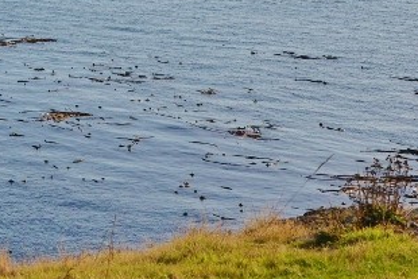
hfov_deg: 12.9
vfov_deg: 8.9
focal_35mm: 152
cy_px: -88
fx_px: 1766
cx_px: -189
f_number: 16
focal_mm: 46
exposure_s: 1/1000
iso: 800
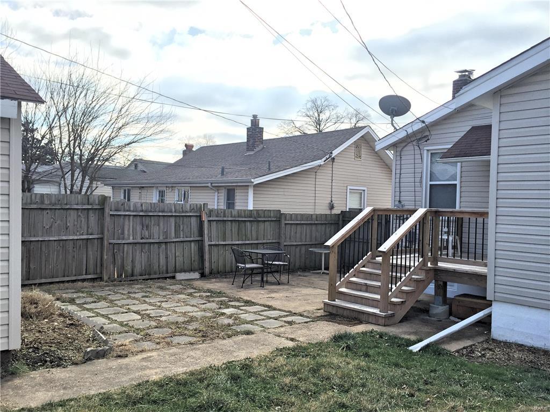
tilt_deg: -0.1
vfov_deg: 48.2
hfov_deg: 61.7
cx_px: 275
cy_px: 206
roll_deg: -1.0
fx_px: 461
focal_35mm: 29
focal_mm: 4.15
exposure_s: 1/964
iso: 32
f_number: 2.2
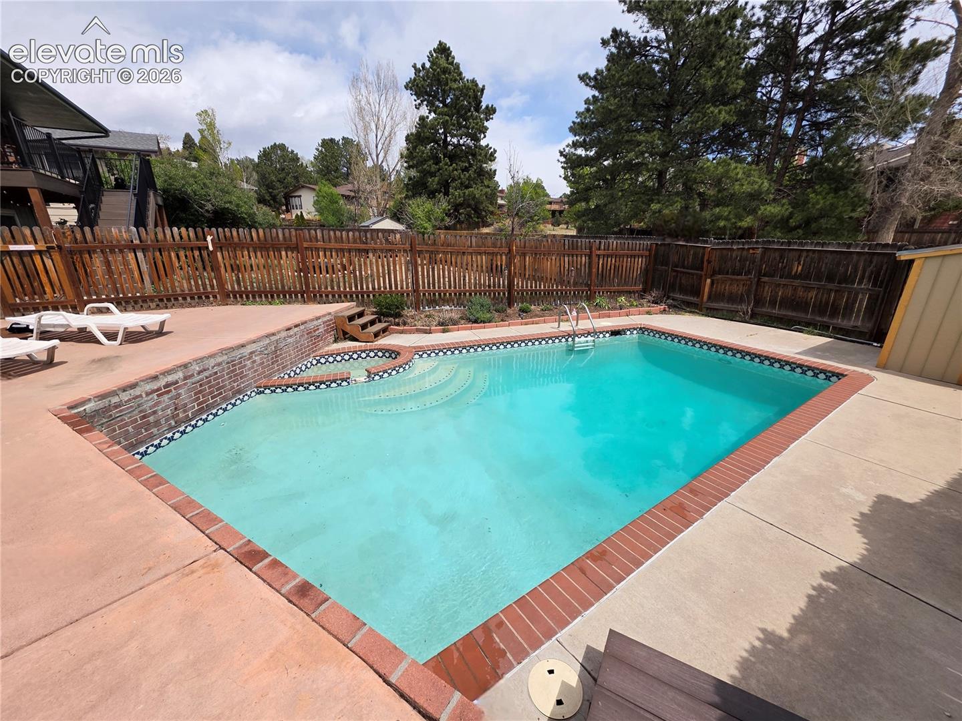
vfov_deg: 89.9
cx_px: 481
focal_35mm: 13
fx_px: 361
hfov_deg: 106.2
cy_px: 360
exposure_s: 1/2500
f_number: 1.9
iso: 40
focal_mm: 2.2
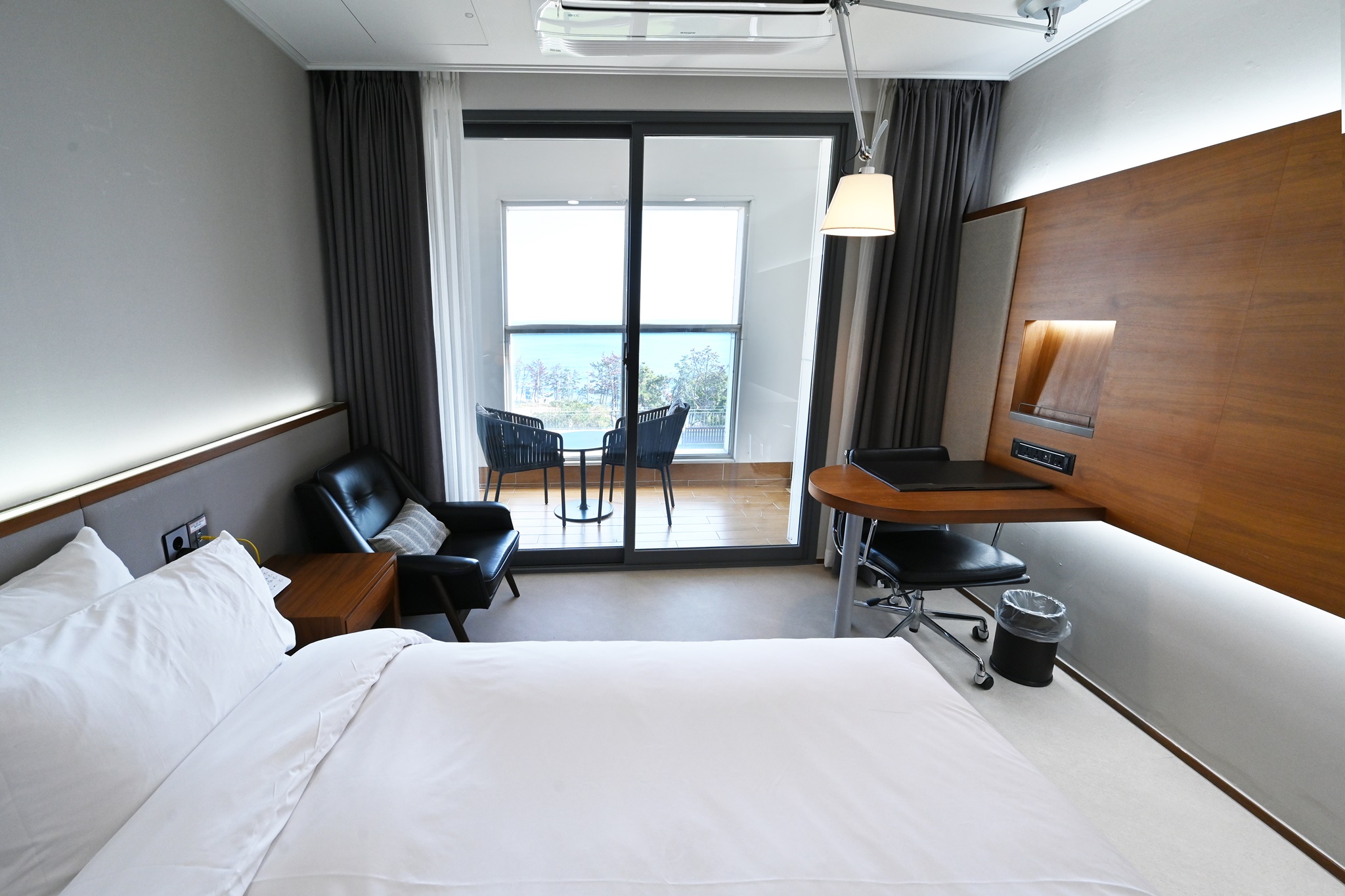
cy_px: 448
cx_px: 672
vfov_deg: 81.2
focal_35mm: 14
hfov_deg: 104.3
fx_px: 523
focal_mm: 14
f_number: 9
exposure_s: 1/125
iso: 800
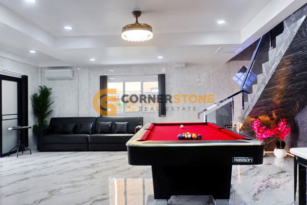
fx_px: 205
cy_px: 102
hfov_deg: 73.7
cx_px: 154
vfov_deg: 53.1
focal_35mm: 24
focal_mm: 16
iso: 200
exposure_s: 1/110
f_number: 3.5
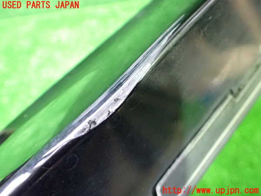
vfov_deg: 46.8
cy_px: 98
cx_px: 130
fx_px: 226
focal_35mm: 30
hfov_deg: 60.0
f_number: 2.3
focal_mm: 5.4
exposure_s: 1/25
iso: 1600
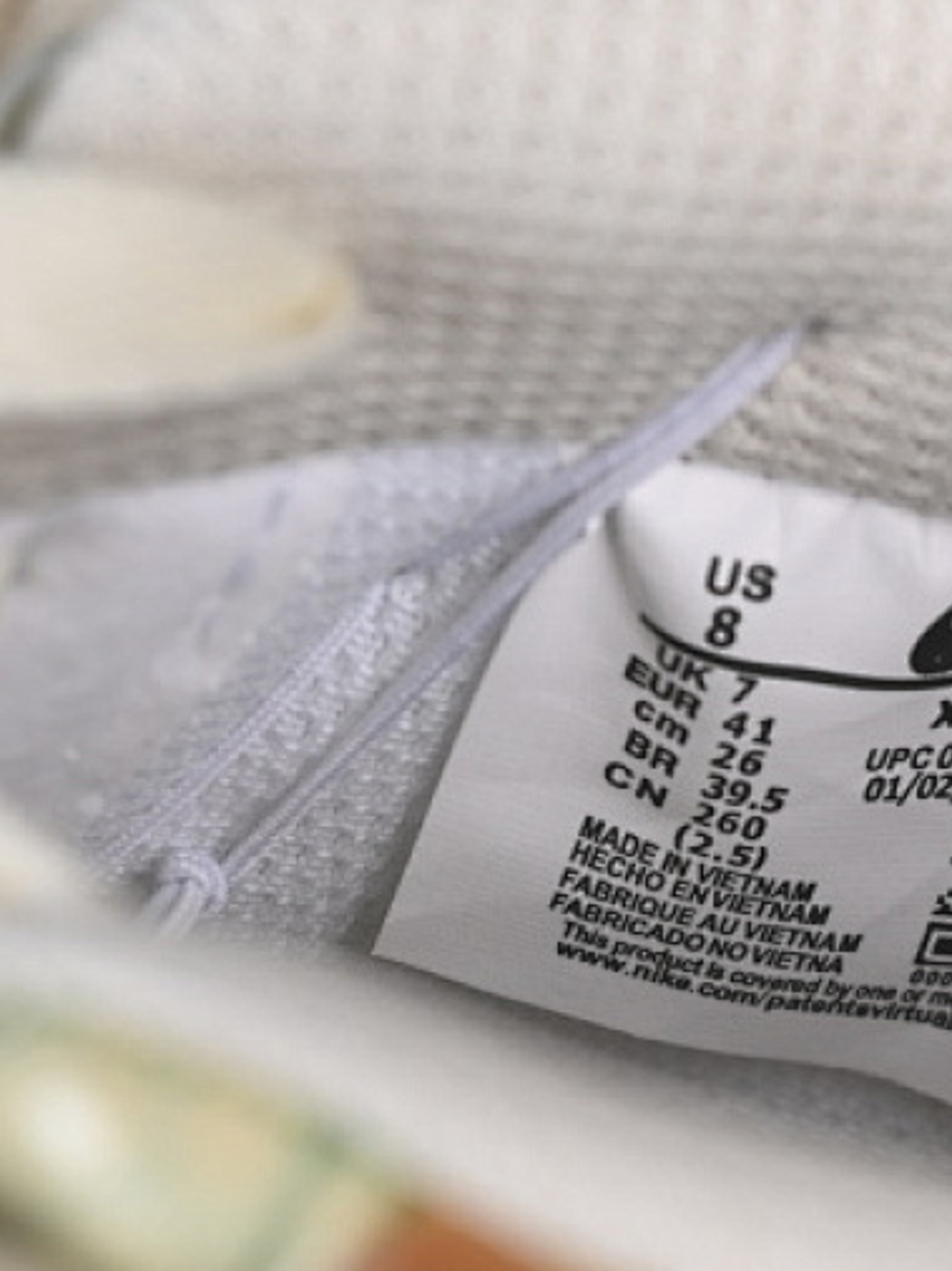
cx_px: 975
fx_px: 5652
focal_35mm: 154
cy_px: 899
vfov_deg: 12.8
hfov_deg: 9.6
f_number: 7.1
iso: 160
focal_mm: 50
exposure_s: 1/80
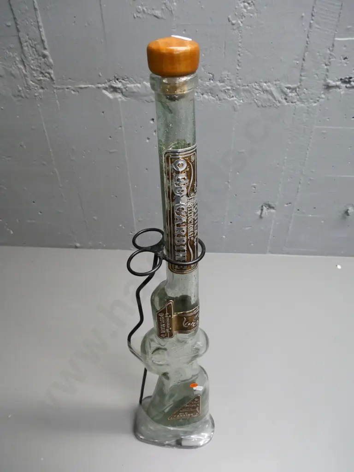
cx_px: 177
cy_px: 236
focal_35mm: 24
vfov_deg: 71.6
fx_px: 327
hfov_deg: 56.8
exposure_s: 1/80
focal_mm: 12
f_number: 5.6
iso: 1600
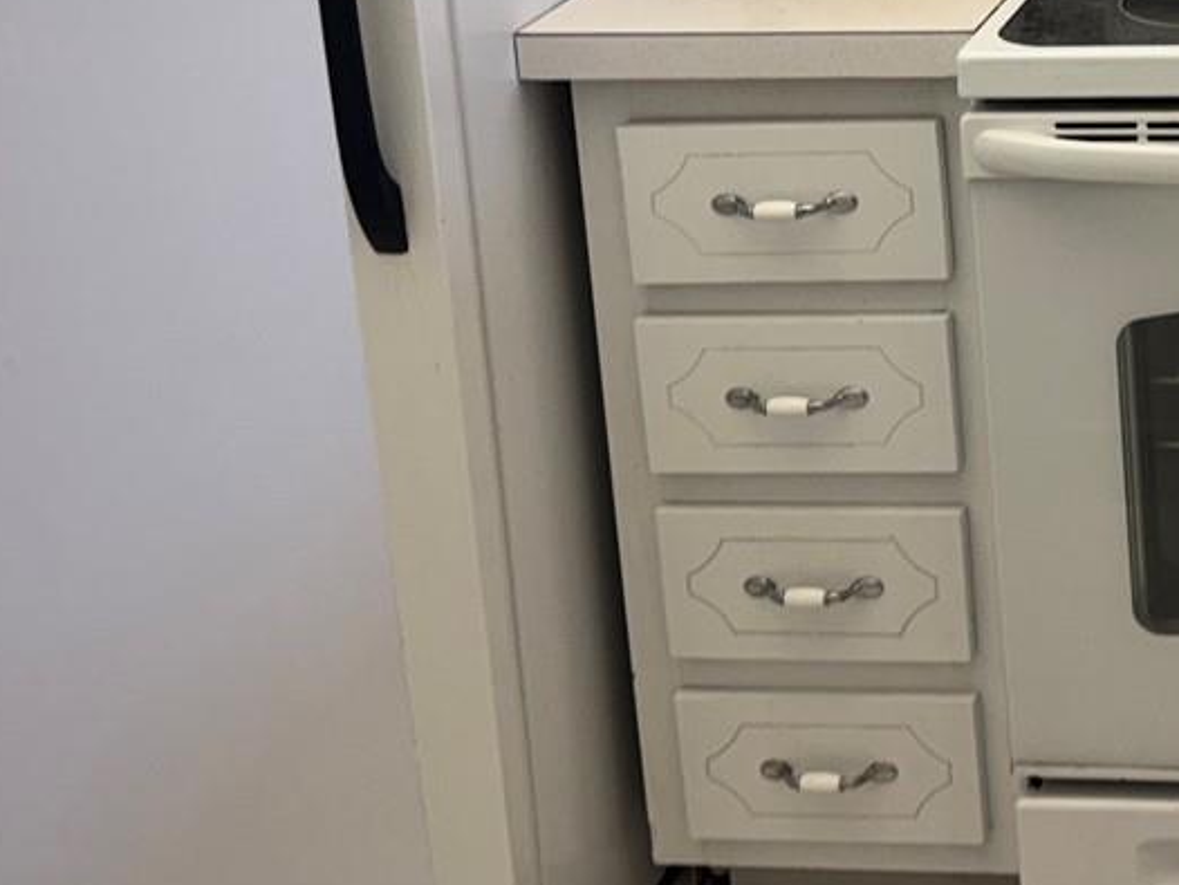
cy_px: -85
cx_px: 1419
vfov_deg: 19.4
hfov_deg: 24.2
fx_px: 2487
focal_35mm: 73
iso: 64
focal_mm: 6.76
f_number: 1.78
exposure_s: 1/120
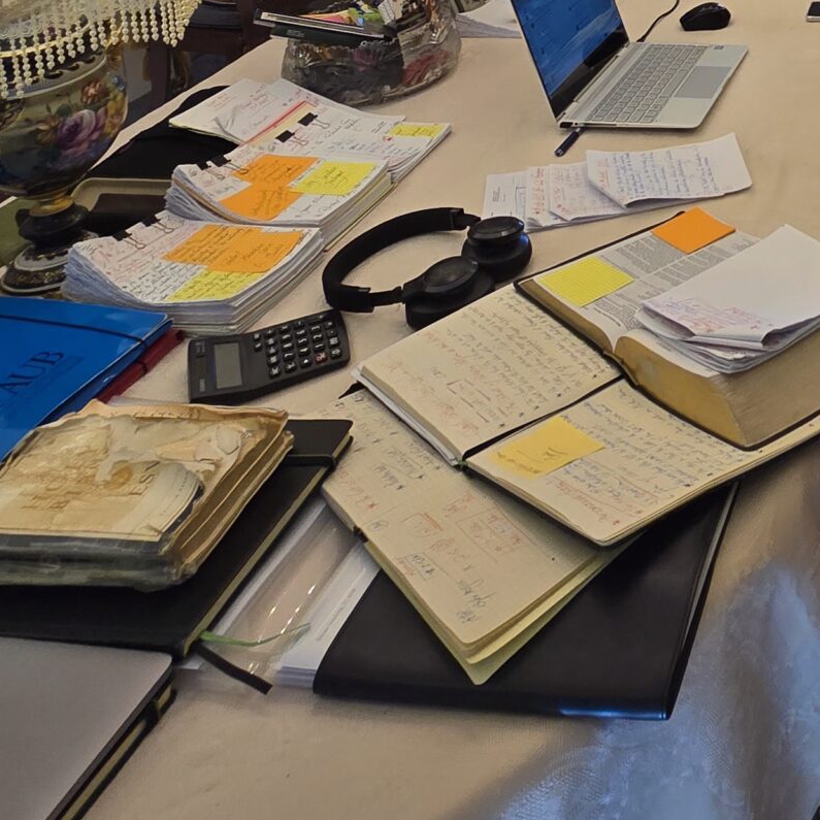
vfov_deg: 33.1
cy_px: -247
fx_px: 992
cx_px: 925
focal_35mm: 37
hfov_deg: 37.0
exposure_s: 1/103
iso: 50
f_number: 2.2
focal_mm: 2.2
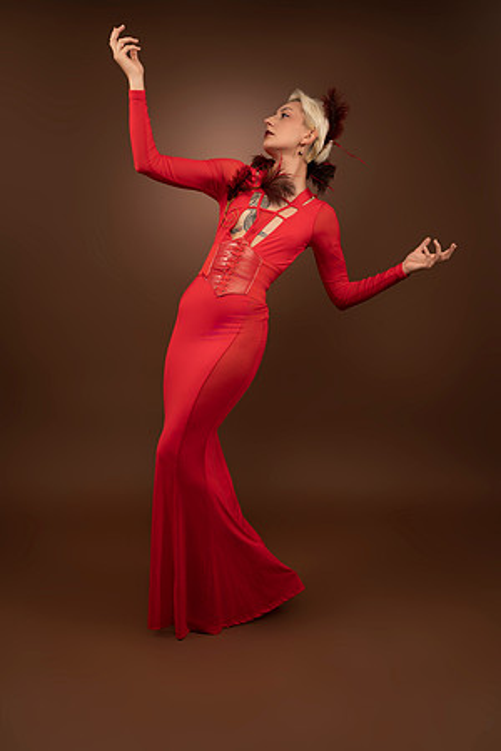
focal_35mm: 35
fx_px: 731
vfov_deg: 54.4
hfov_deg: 37.9
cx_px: 250
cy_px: 376
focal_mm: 35
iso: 50
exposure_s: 1/200
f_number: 8
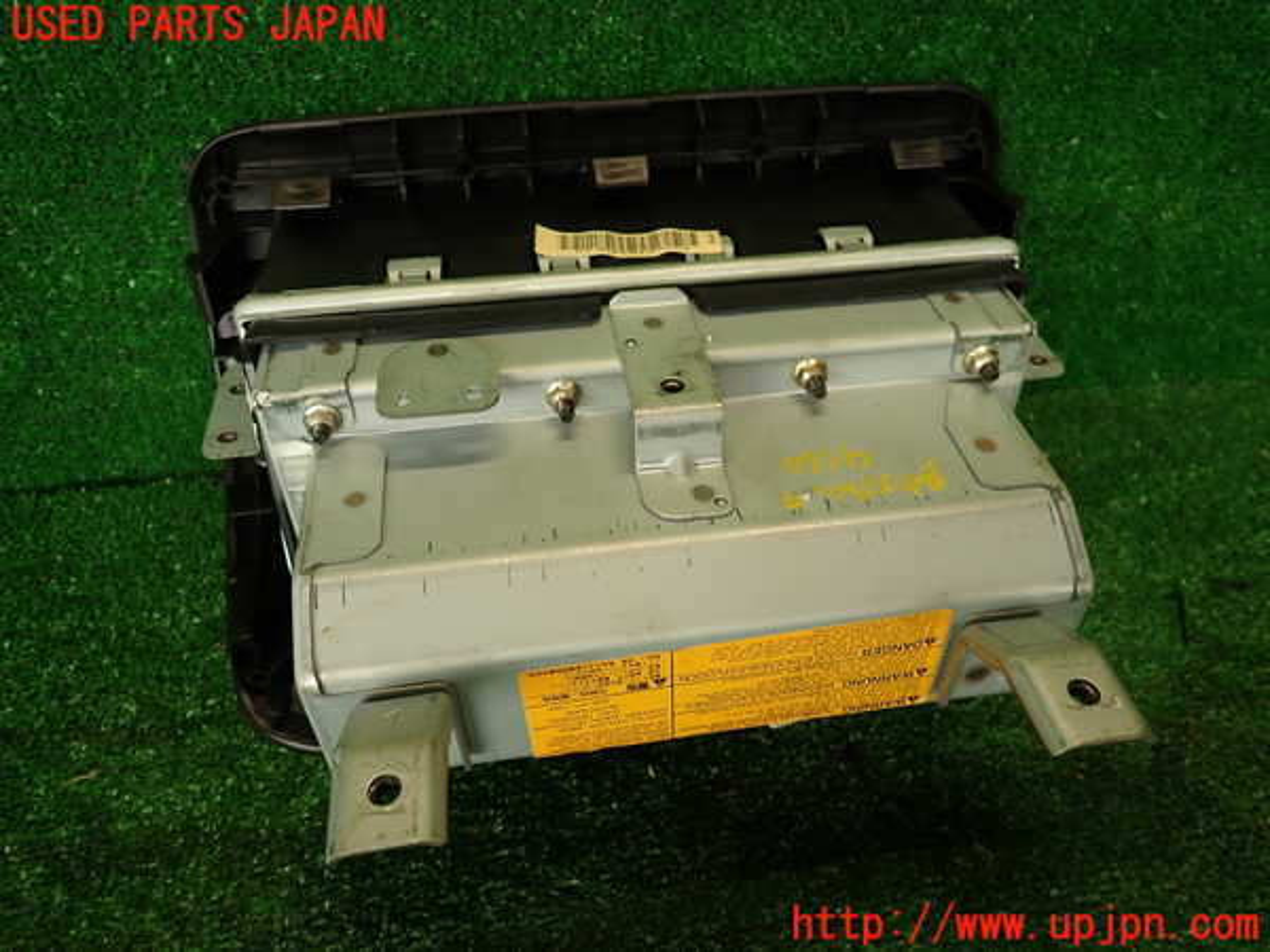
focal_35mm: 25
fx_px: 917
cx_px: 635
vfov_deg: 54.9
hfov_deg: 69.4
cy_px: 476
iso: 100
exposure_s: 1/80
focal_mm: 4.5
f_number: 2
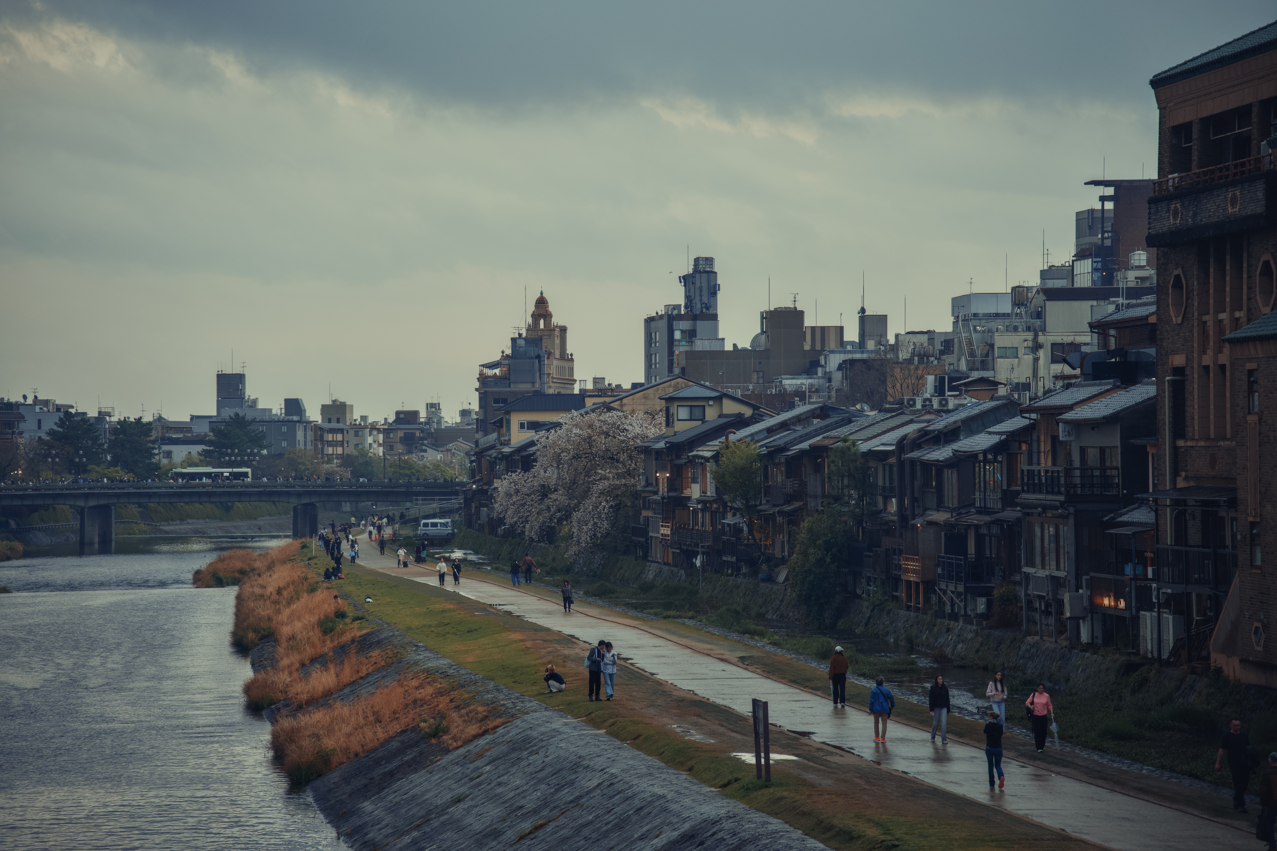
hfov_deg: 17.1
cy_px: 426
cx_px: 638
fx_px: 4256
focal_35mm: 120
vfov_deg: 11.4
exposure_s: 1/160
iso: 400
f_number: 4
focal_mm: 120
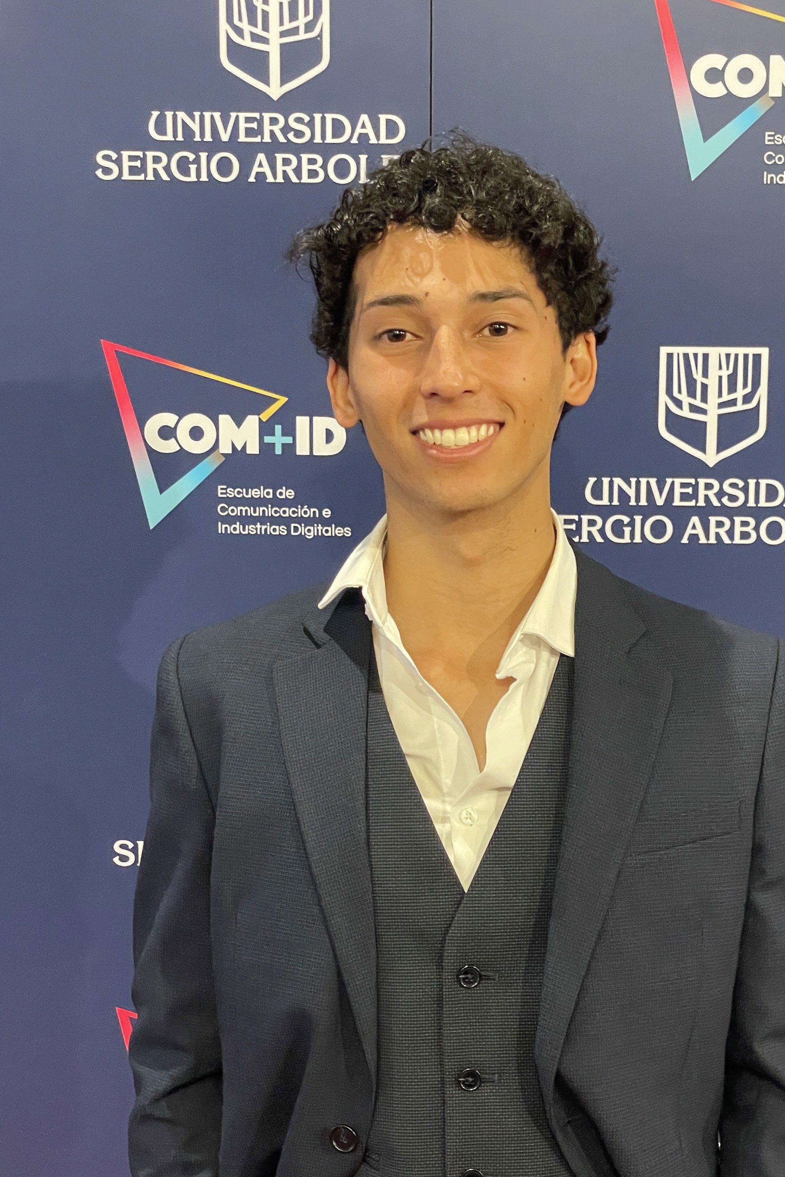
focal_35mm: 75
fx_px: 2454
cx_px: 464
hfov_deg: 18.2
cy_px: 696
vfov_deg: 26.9
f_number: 2
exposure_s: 1/60
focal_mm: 6
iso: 500
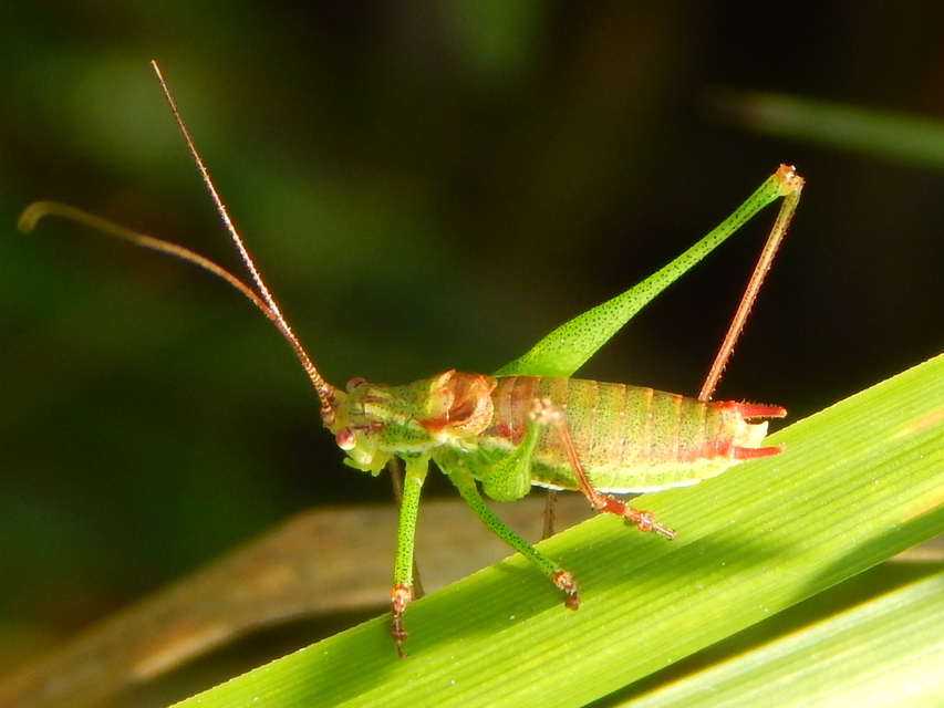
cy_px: 354
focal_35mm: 207
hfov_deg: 9.6
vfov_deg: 7.2
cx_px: 472
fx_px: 5646
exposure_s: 1/125
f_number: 5.4
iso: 125
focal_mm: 37.1
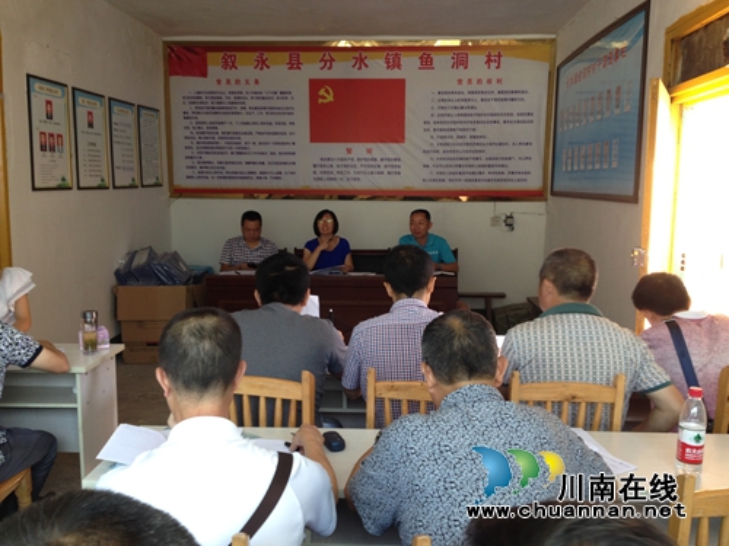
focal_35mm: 35
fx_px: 737
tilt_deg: -10.5
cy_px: 273
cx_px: 364
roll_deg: -0.6
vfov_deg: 40.7
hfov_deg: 52.6
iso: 50
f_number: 2.4
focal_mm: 4.28
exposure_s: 1/24
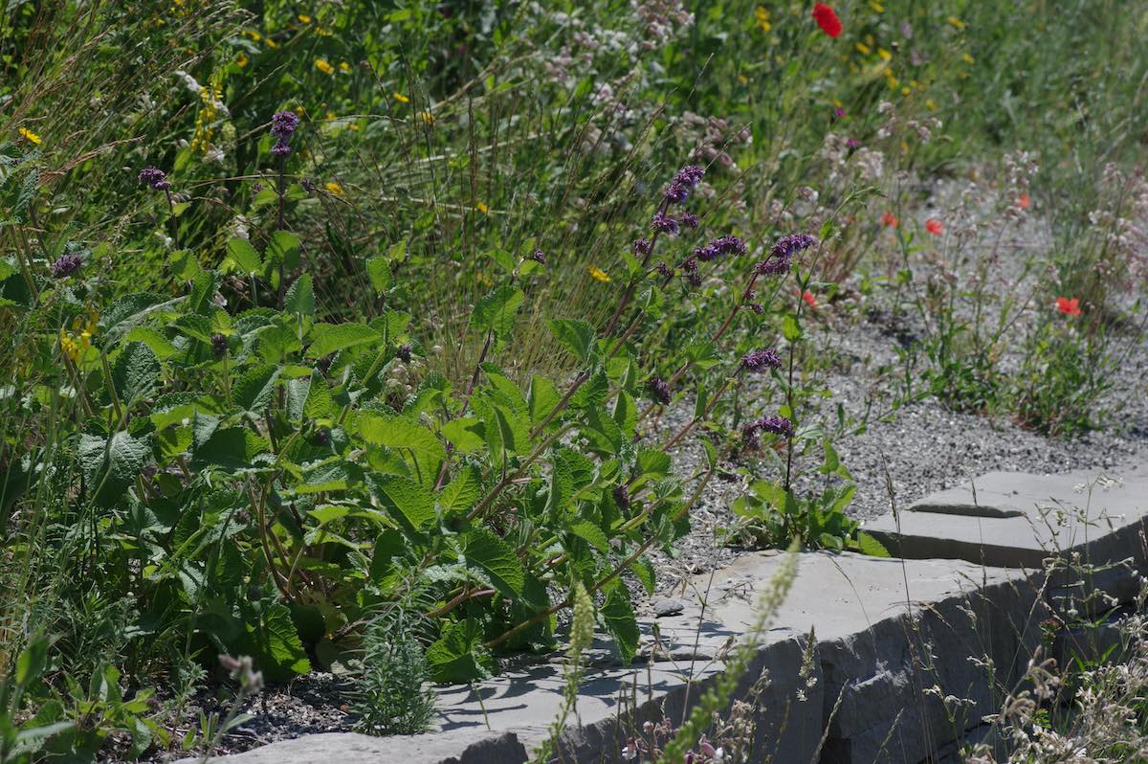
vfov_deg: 9.1
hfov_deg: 13.7
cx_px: 574
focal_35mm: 150
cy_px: 382
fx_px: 4779
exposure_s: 1/1000
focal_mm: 100
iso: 400
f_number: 10
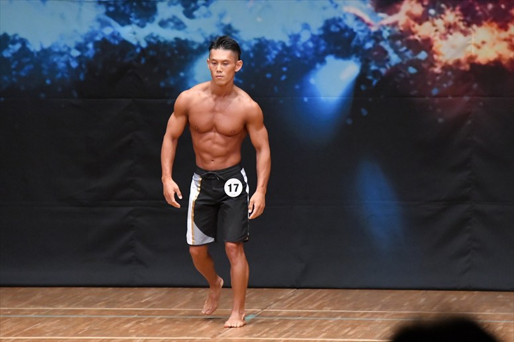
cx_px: 257
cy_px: 171
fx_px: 4923
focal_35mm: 345
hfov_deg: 6.0
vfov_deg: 4.0
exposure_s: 1/400
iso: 8000
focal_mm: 230
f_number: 5.6
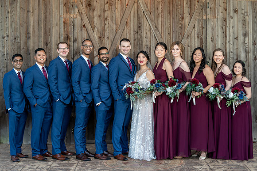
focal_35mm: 72
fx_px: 513
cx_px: 129
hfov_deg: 28.1
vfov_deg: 19.0
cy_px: 86
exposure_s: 1/250
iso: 320
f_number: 4
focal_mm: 70
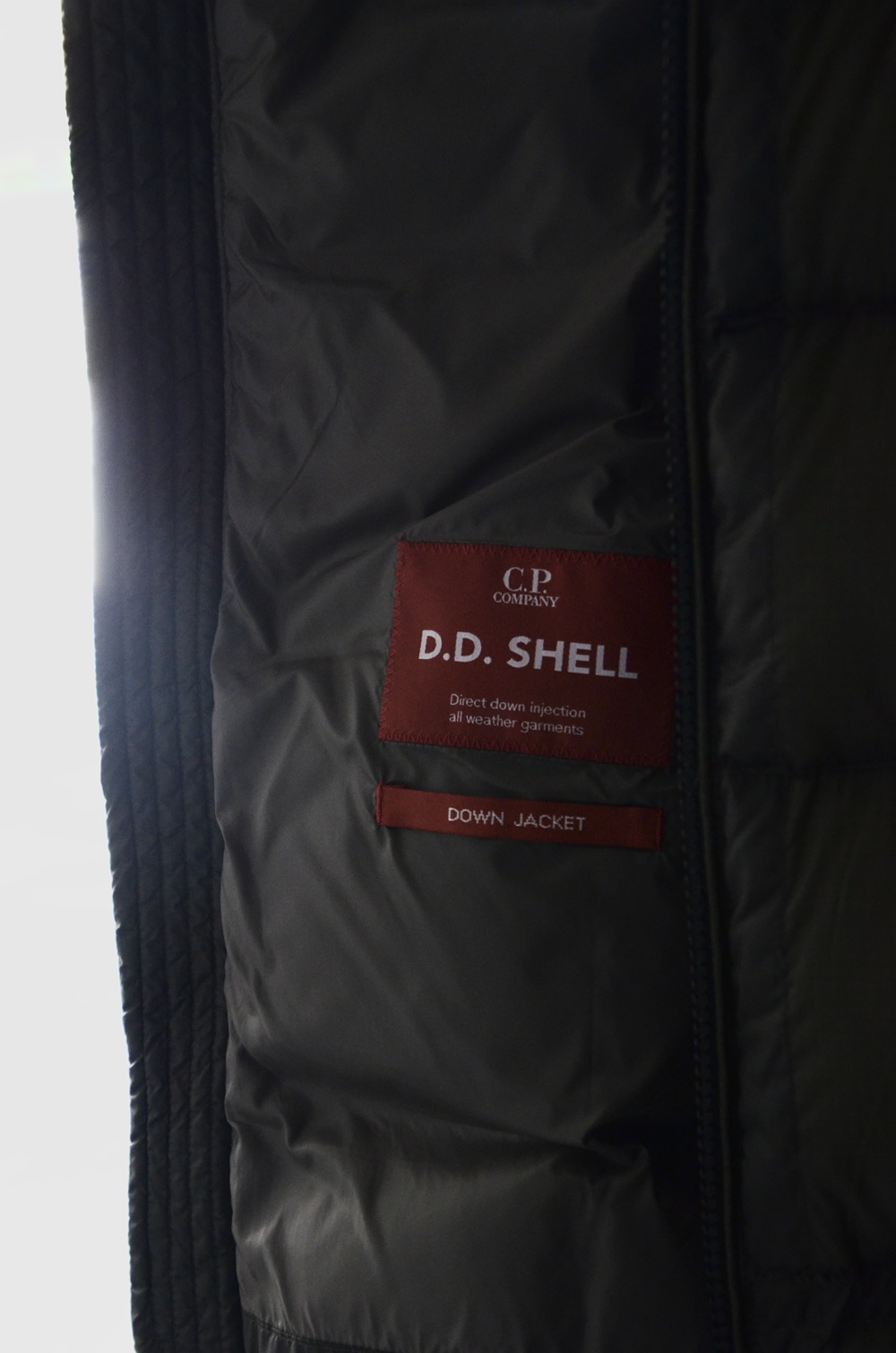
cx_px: 448
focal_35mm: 75
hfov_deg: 18.1
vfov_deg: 27.0
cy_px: 676
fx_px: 2811
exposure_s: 1/100
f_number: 6.3
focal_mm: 50
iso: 1600
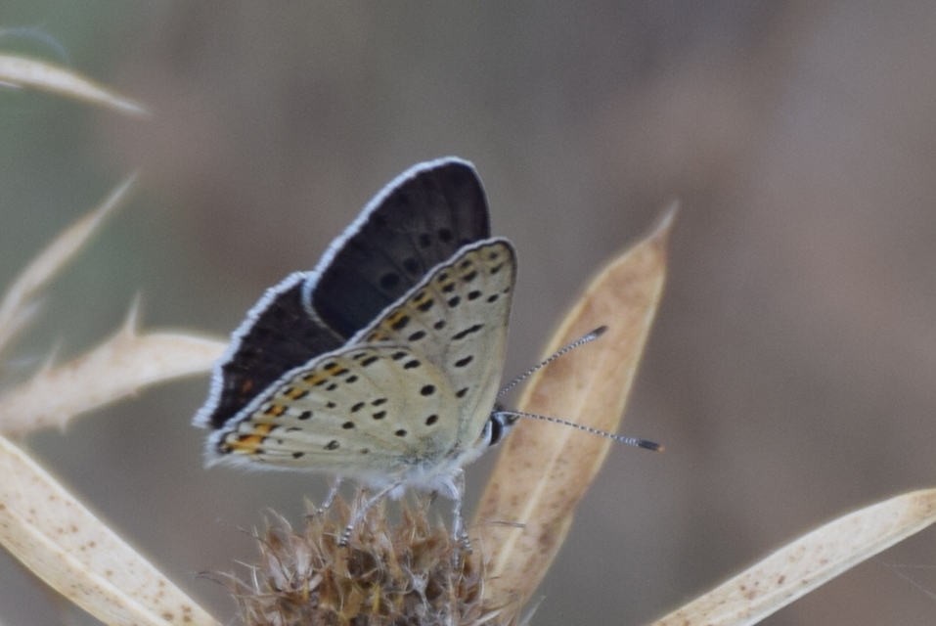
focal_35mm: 210
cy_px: 313
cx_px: 468
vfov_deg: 6.6
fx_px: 5465
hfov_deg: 9.8
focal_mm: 140
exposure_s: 1/200
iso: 320
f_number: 5.6
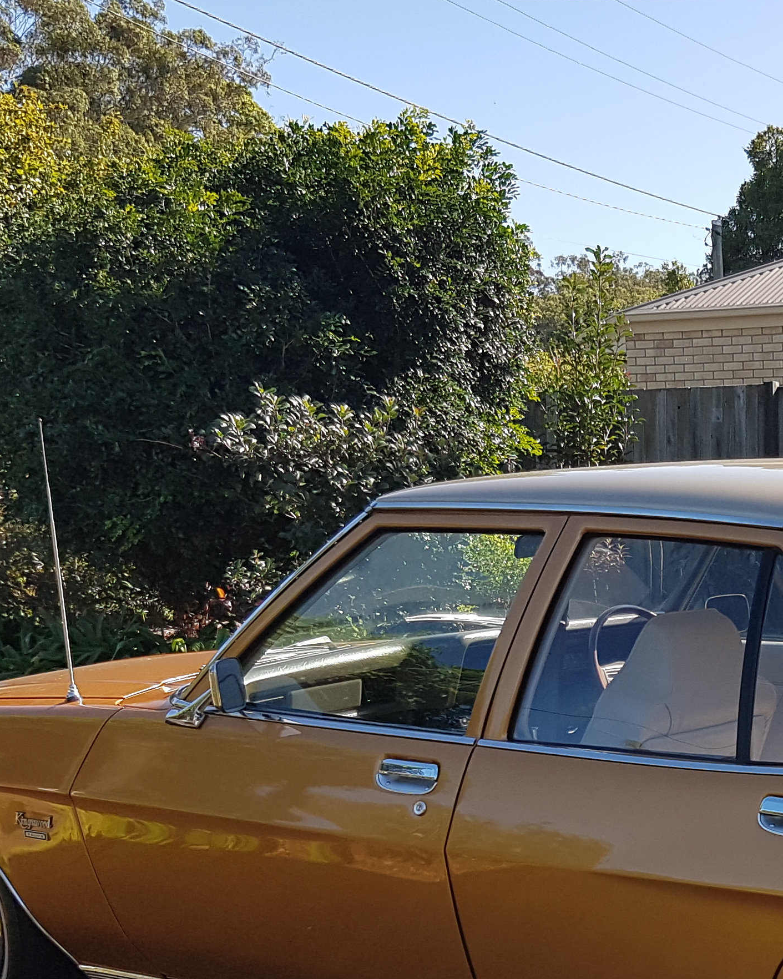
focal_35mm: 58
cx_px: 827
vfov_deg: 31.4
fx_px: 1680
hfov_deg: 24.7
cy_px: 823
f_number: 1.7
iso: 40
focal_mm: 4.2
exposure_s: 1/1176
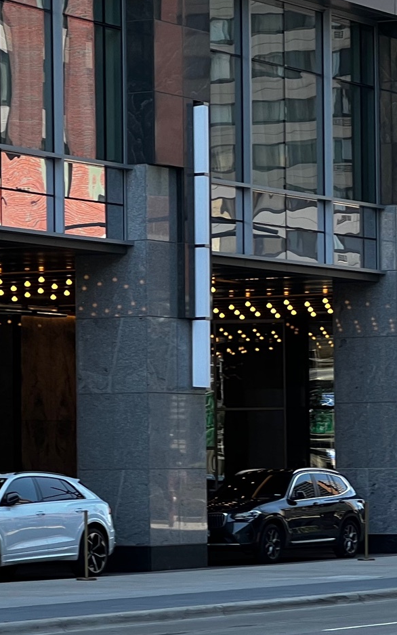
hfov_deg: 7.5
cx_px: 396
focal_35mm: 174
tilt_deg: +1.5
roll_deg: -0.6
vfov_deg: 12.0
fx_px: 3013
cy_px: 368
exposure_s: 1/107
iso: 32
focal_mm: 9
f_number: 2.8
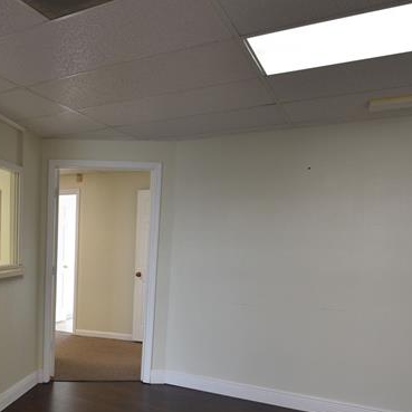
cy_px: 291
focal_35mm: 33
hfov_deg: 44.2
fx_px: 444
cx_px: 25
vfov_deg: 48.5
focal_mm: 14
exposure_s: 1/80
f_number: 4.5
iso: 400
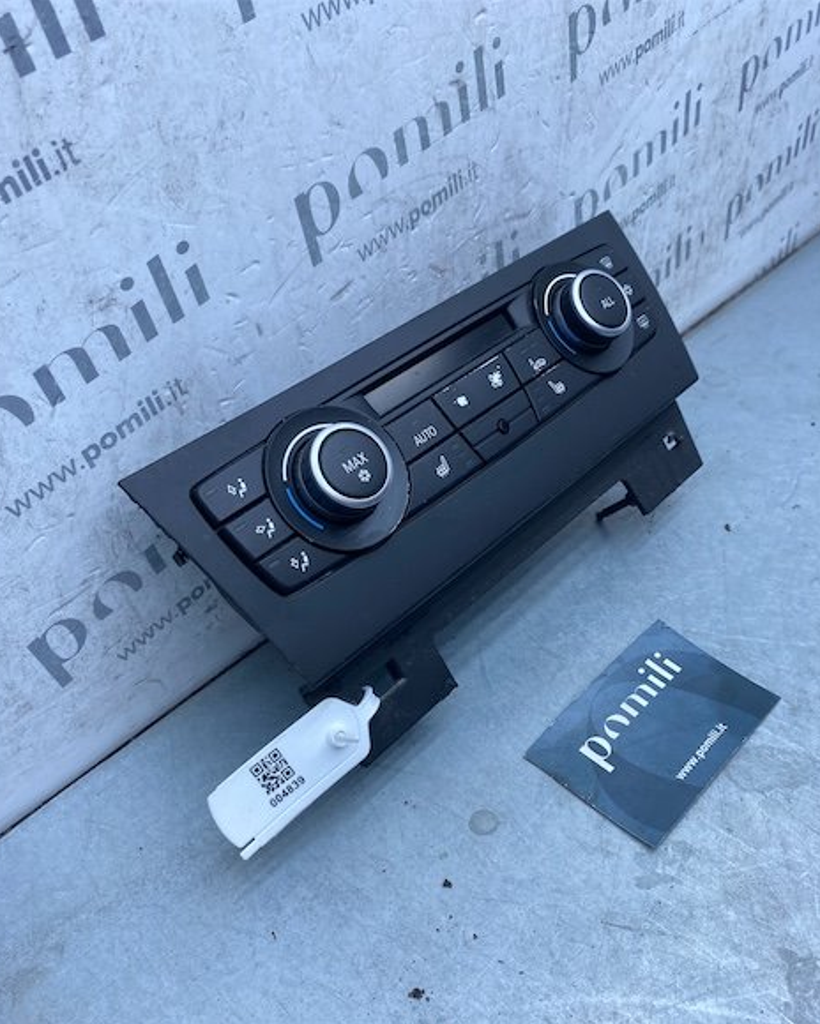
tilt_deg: -42.2
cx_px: 401
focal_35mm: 28
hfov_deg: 51.5
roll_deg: +3.7
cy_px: 563
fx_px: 849
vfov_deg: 62.1
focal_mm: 4.25
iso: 32
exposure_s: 1/662
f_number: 1.8
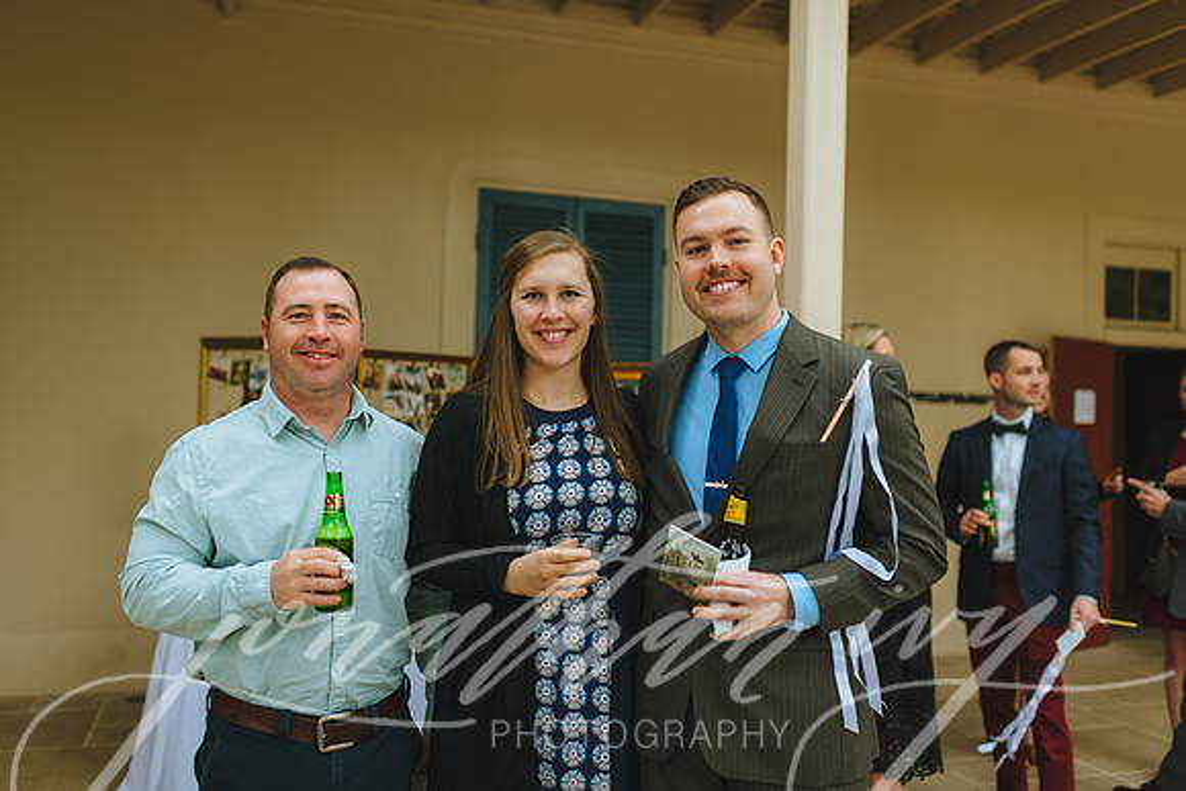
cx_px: 593
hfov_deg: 54.4
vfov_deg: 37.9
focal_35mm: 35
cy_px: 396
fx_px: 1153
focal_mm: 35
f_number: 2
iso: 80
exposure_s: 1/800
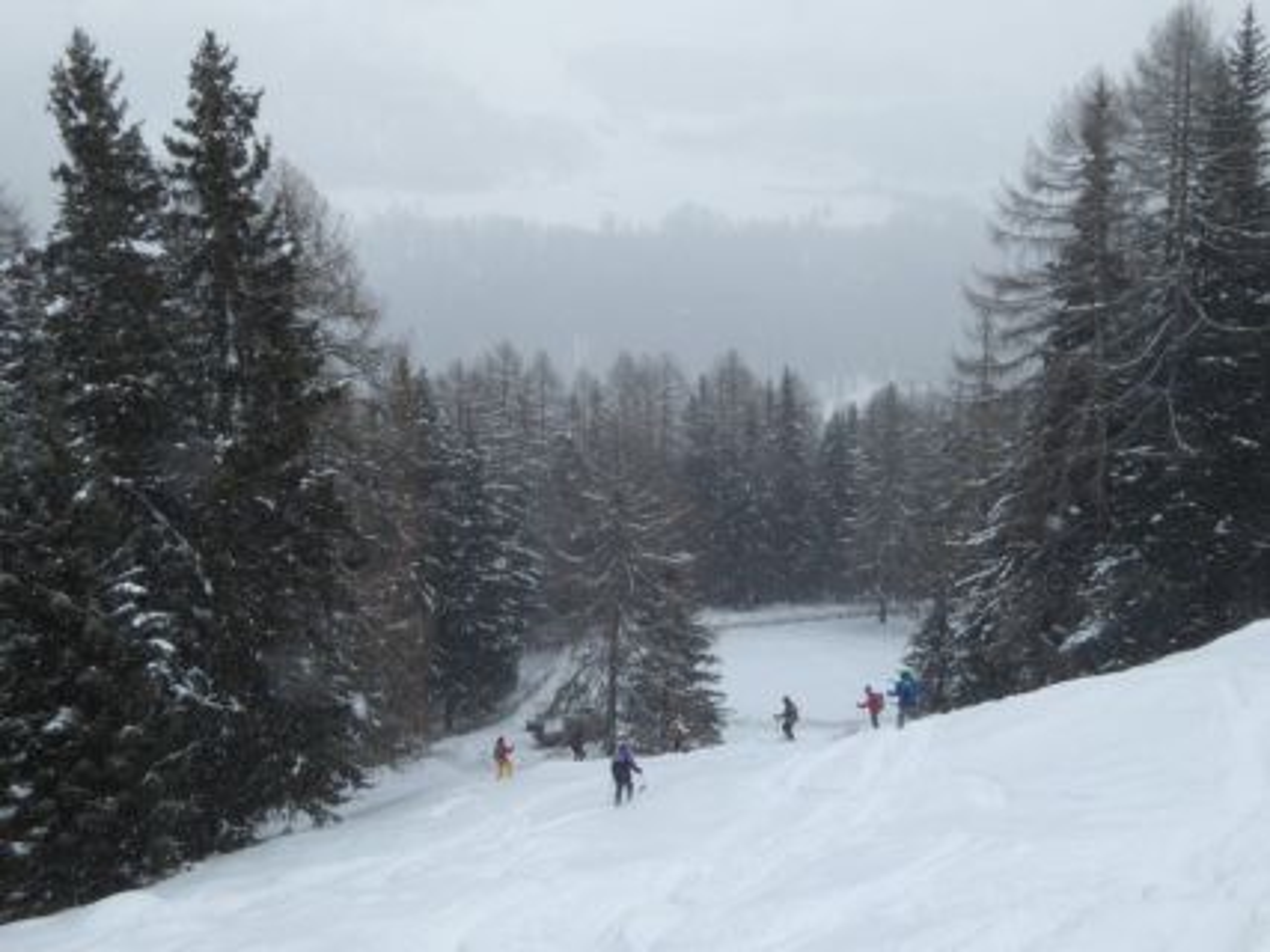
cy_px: 476
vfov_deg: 40.7
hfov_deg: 52.6
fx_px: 1284
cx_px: 635
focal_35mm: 35
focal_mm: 6.3
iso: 100
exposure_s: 1/125
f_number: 7.1
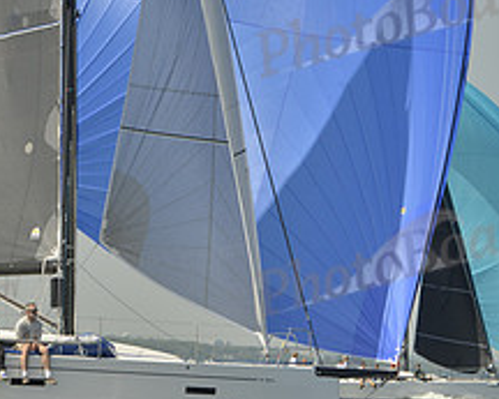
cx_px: 139
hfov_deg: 8.1
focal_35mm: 239
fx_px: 3531
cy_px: 170
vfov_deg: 6.5
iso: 200
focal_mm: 95
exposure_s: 1/1250
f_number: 7.1
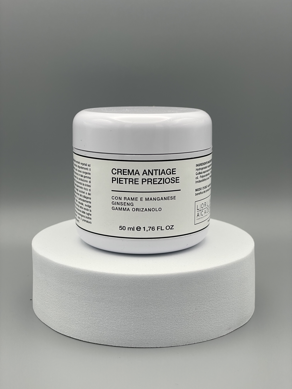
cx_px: 146
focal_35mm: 52
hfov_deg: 28.0
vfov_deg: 36.8
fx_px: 585
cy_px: 194
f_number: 2
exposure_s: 1/100
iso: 32
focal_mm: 6
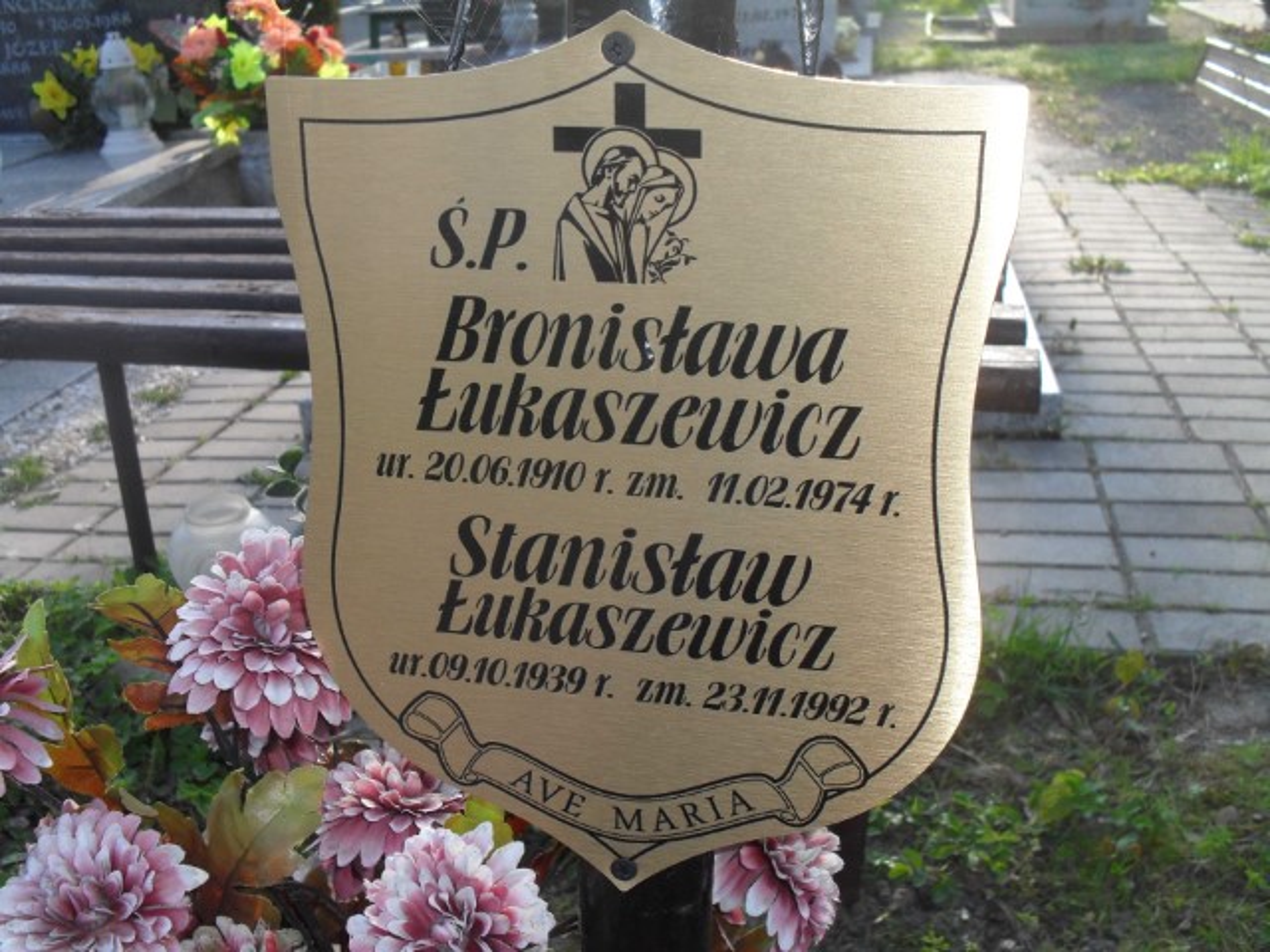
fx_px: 1284
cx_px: 635
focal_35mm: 35
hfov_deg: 52.6
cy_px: 476
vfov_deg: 40.7
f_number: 3.2
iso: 100
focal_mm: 6.3
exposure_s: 1/250
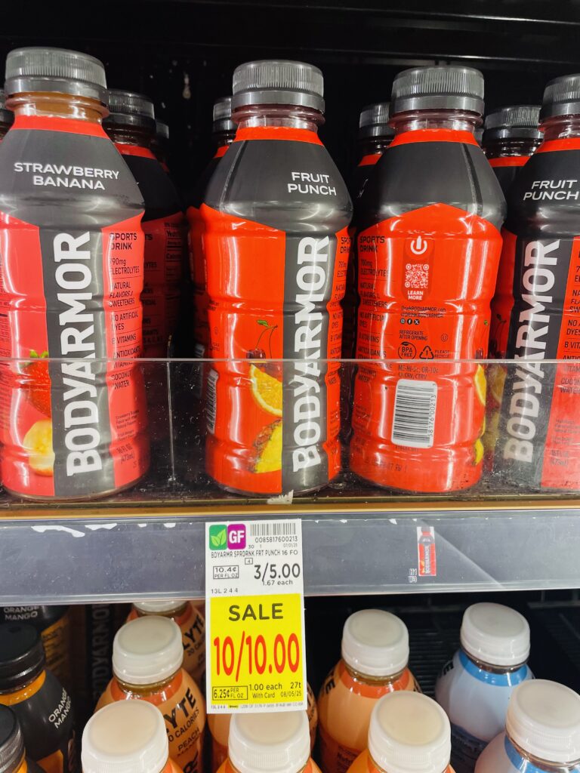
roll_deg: -0.3
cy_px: 386
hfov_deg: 53.1
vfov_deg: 67.3
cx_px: 290
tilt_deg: -6.1
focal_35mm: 26
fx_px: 581
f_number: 1.6
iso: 100
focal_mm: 4.2
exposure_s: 1/121
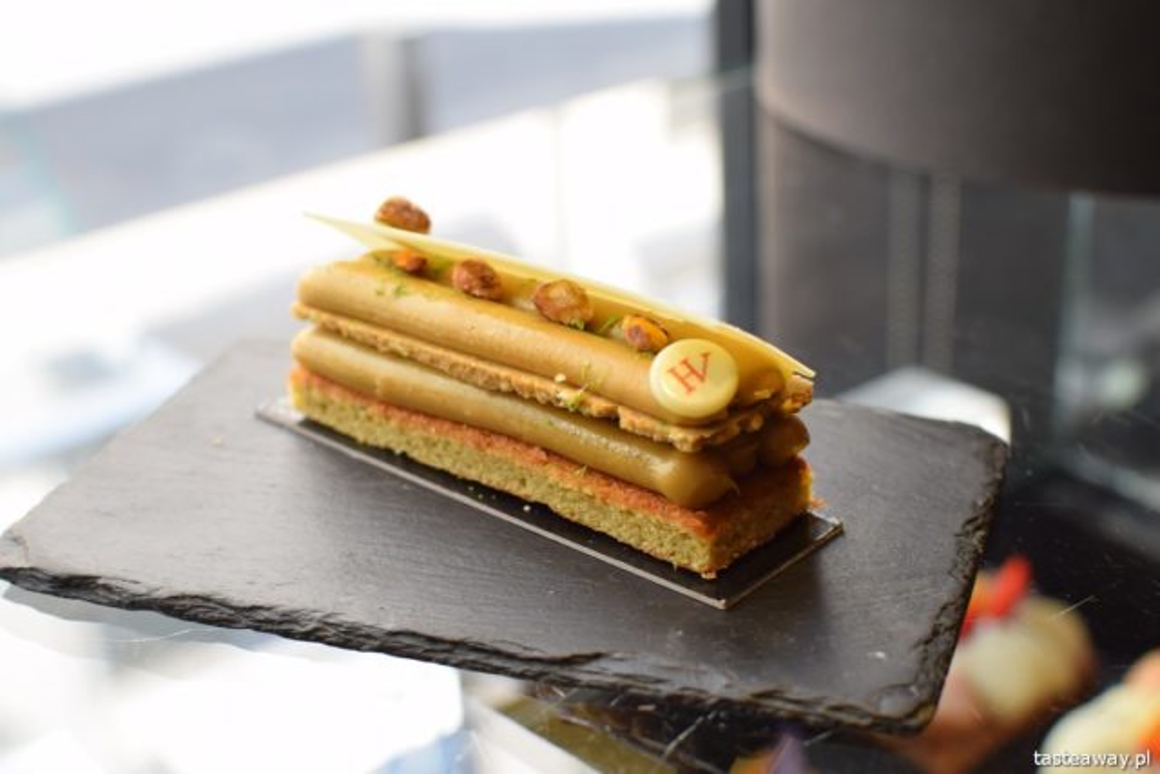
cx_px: 580
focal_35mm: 52
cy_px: 387
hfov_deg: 37.8
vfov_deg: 25.8
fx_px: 1692
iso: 100
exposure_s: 1/30
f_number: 5
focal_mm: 35
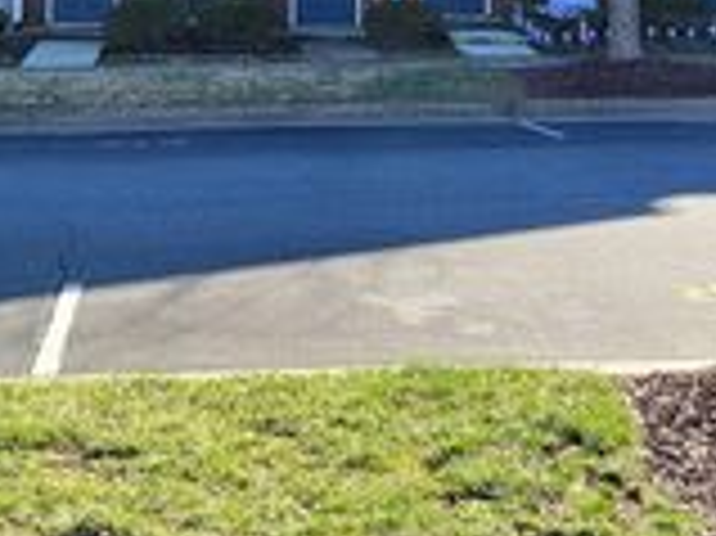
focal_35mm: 82
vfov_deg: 16.6
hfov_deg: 23.8
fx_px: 1695
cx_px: 284
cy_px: -227
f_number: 1.8
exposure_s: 1/446
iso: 40
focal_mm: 5.4
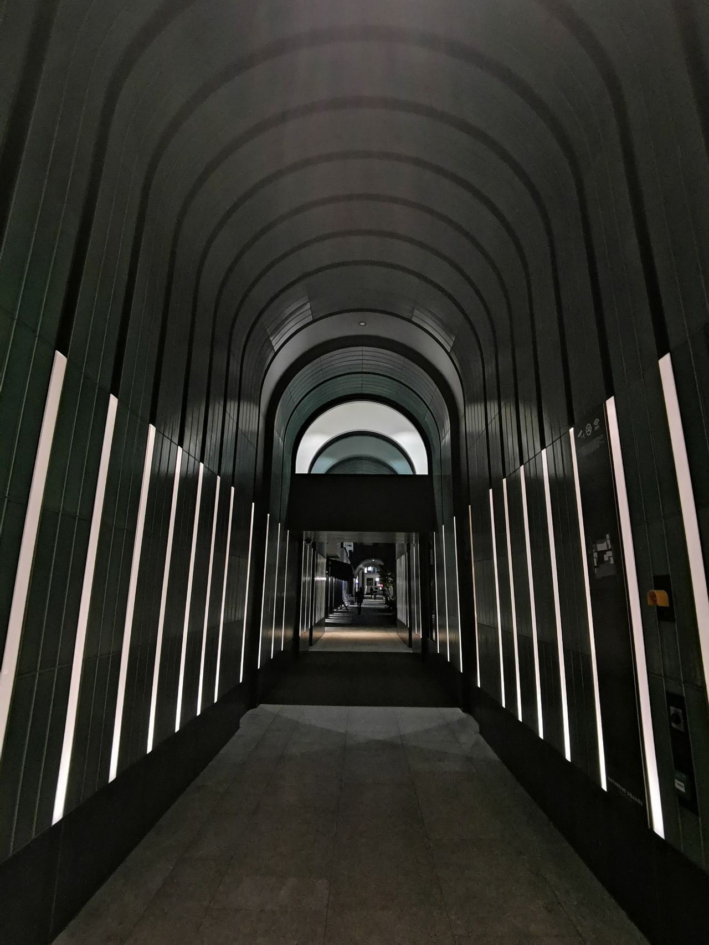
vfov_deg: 91.0
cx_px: 354
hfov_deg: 74.7
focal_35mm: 17
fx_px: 464
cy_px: 472
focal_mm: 3.95
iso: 1000
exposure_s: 4
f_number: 2.2
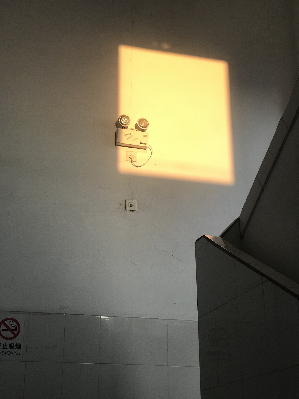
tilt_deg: +21.8
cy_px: 200
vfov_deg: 33.8
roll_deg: -0.5
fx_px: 657
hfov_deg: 25.7
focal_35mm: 57
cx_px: 150
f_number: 2.8
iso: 32
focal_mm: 6.6
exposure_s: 1/50
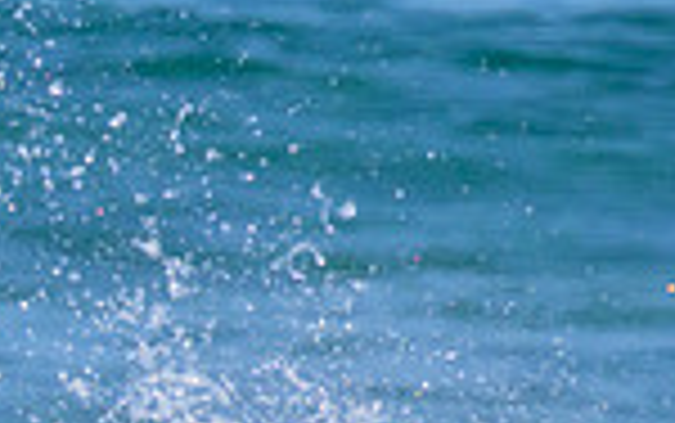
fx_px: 78867
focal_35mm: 4284
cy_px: 374
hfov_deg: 0.5
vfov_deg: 0.3
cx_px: -492
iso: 900
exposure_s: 1/2000
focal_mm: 800
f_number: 11
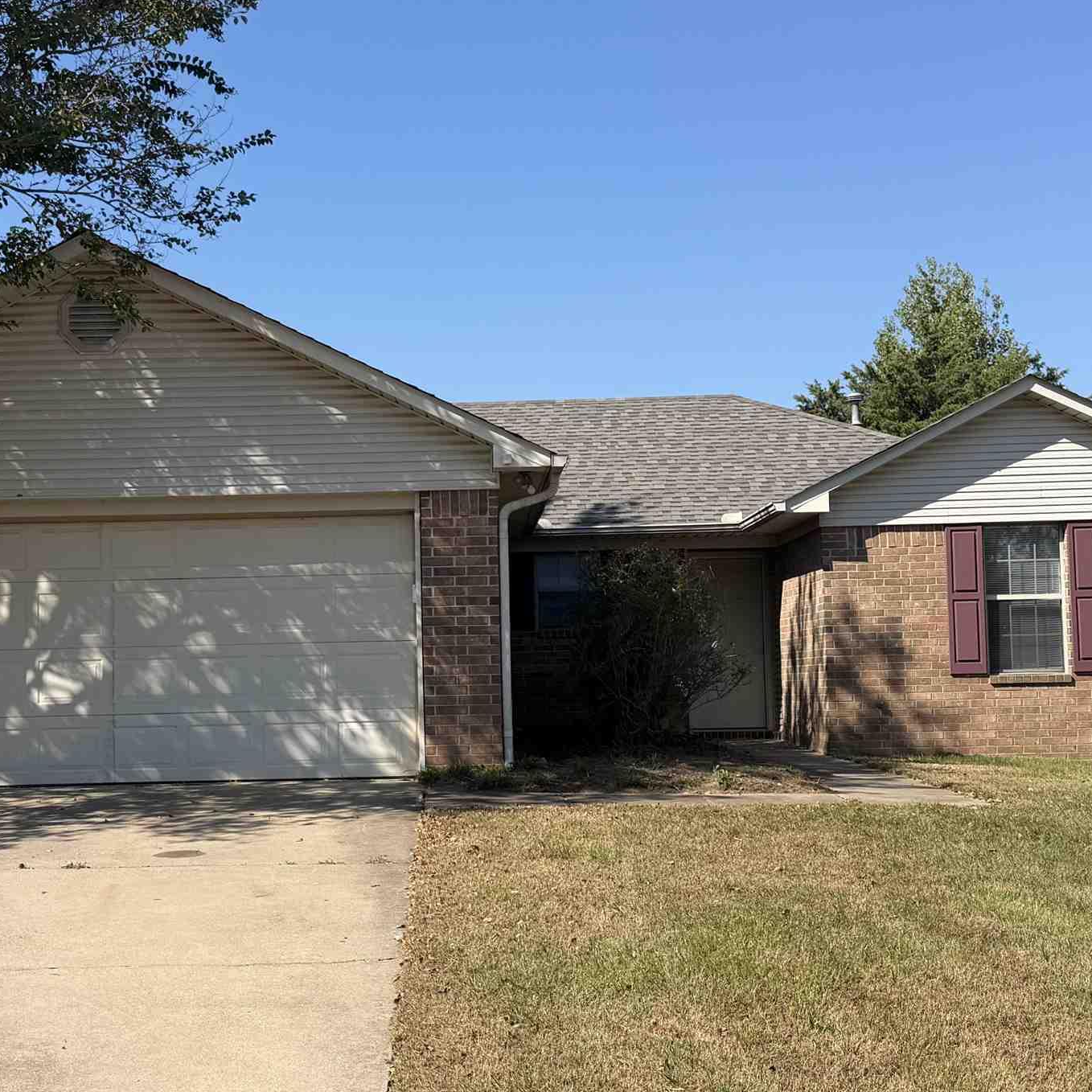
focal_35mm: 48
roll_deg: +1.1
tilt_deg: +2.5
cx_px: 408
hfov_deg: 35.2
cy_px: 590
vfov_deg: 35.3
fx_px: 1713
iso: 80
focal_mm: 6.76
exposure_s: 1/4673
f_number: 1.78
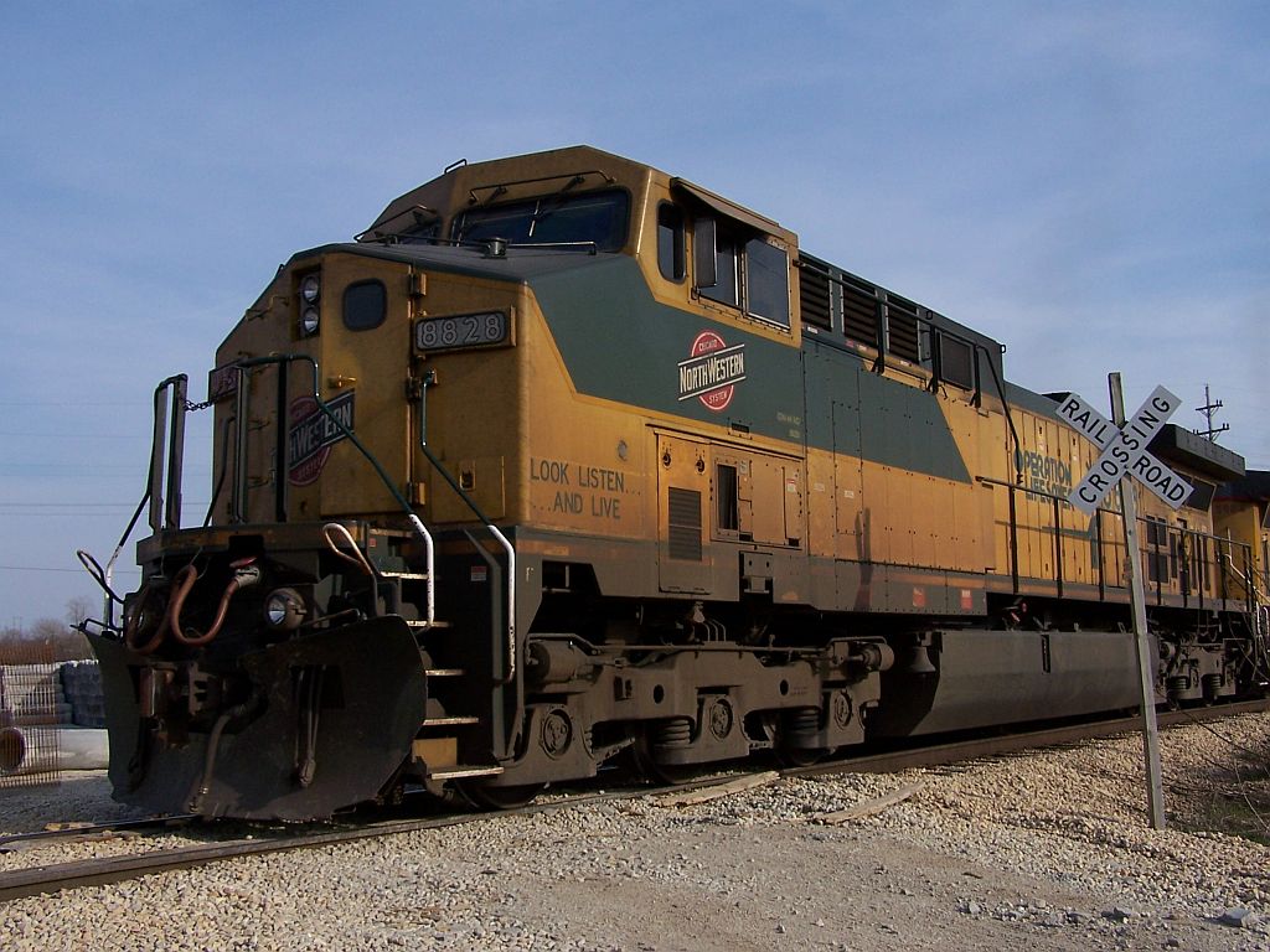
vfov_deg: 37.7
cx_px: 635
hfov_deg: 49.0
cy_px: 476
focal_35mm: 38
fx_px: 1394
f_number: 4
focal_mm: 6.3
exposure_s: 1/750
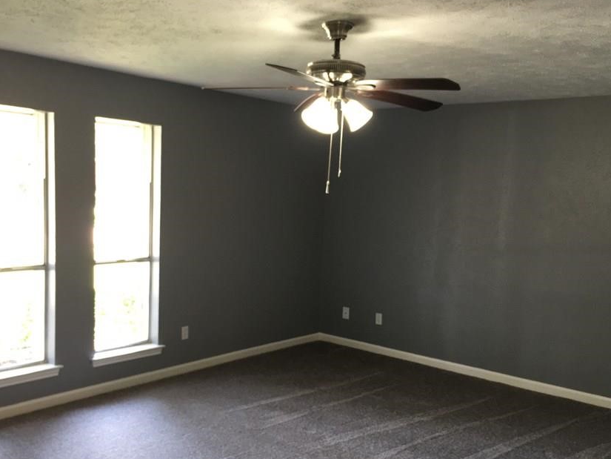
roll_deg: -2.3
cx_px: 283
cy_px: 280
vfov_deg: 39.5
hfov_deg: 51.3
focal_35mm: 36
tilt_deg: -7.0
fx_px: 636
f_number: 2.2
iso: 80
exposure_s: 1/30
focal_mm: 4.15
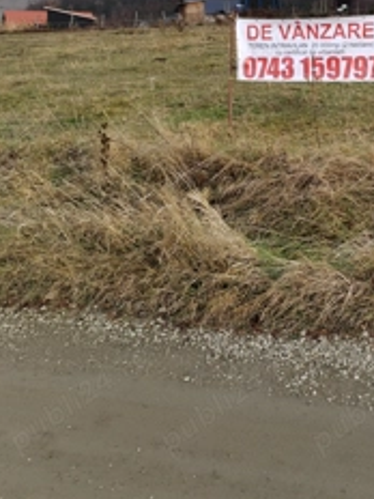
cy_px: 105
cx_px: 305
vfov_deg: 37.0
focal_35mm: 50
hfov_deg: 28.4
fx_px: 720
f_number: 1.8
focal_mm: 4.75
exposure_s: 1/940
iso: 100
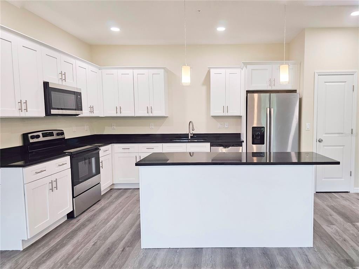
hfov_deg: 73.9
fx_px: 239
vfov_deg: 58.9
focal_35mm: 23
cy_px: 134
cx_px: 180
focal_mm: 6.3
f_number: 1.7
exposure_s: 1/120
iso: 160
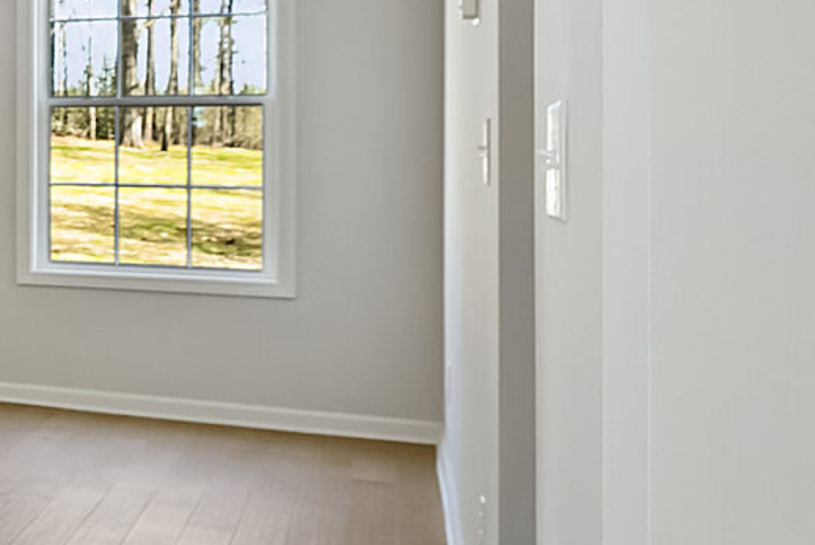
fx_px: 1563
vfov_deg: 19.6
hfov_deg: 18.3
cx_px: -848
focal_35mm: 69
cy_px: 116
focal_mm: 14
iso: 400
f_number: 7.1
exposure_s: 1/10
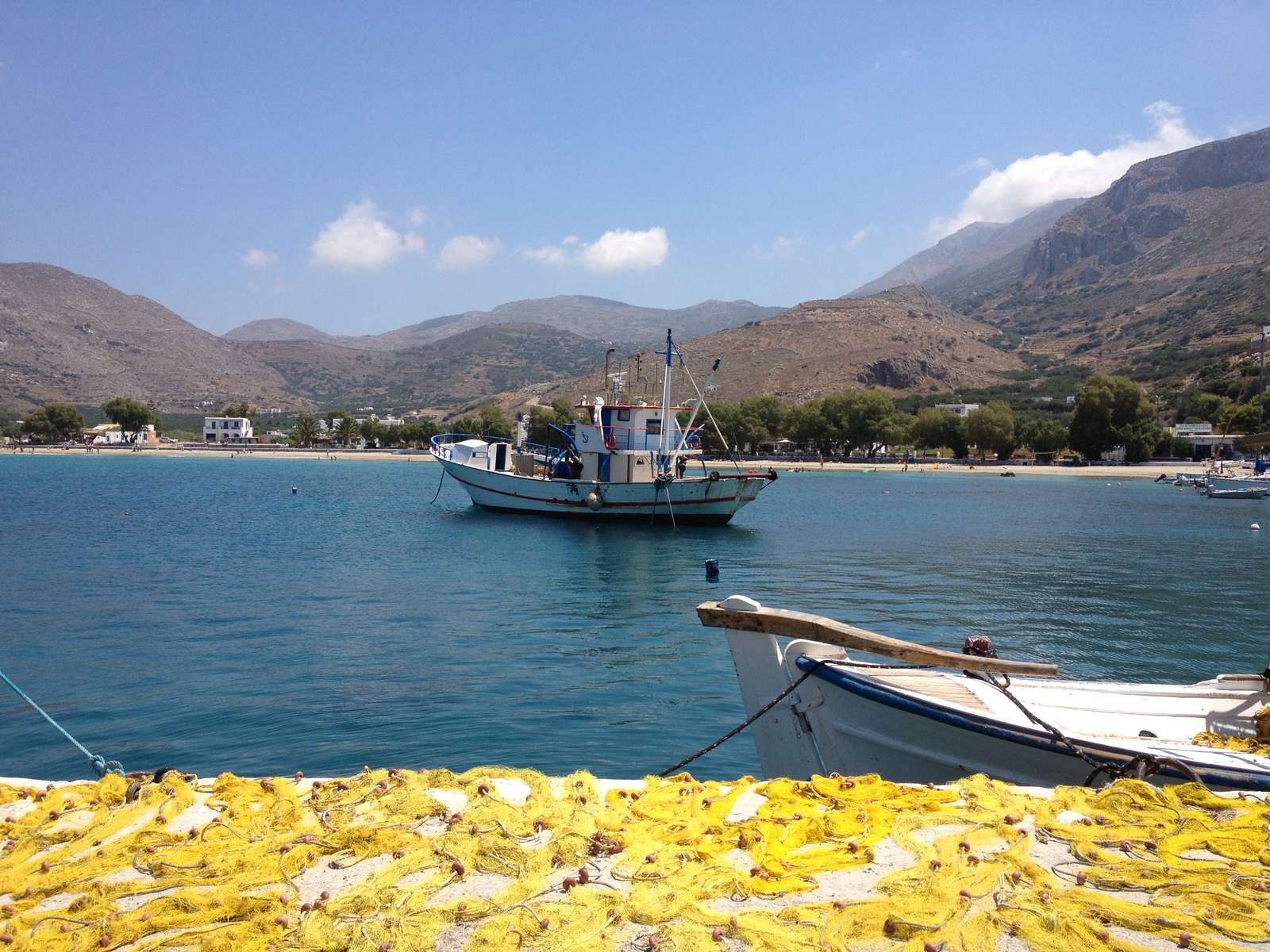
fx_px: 1284
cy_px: 476
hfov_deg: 52.6
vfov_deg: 40.7
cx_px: 635
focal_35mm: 35
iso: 50
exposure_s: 1/1905
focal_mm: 4.28
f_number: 2.4
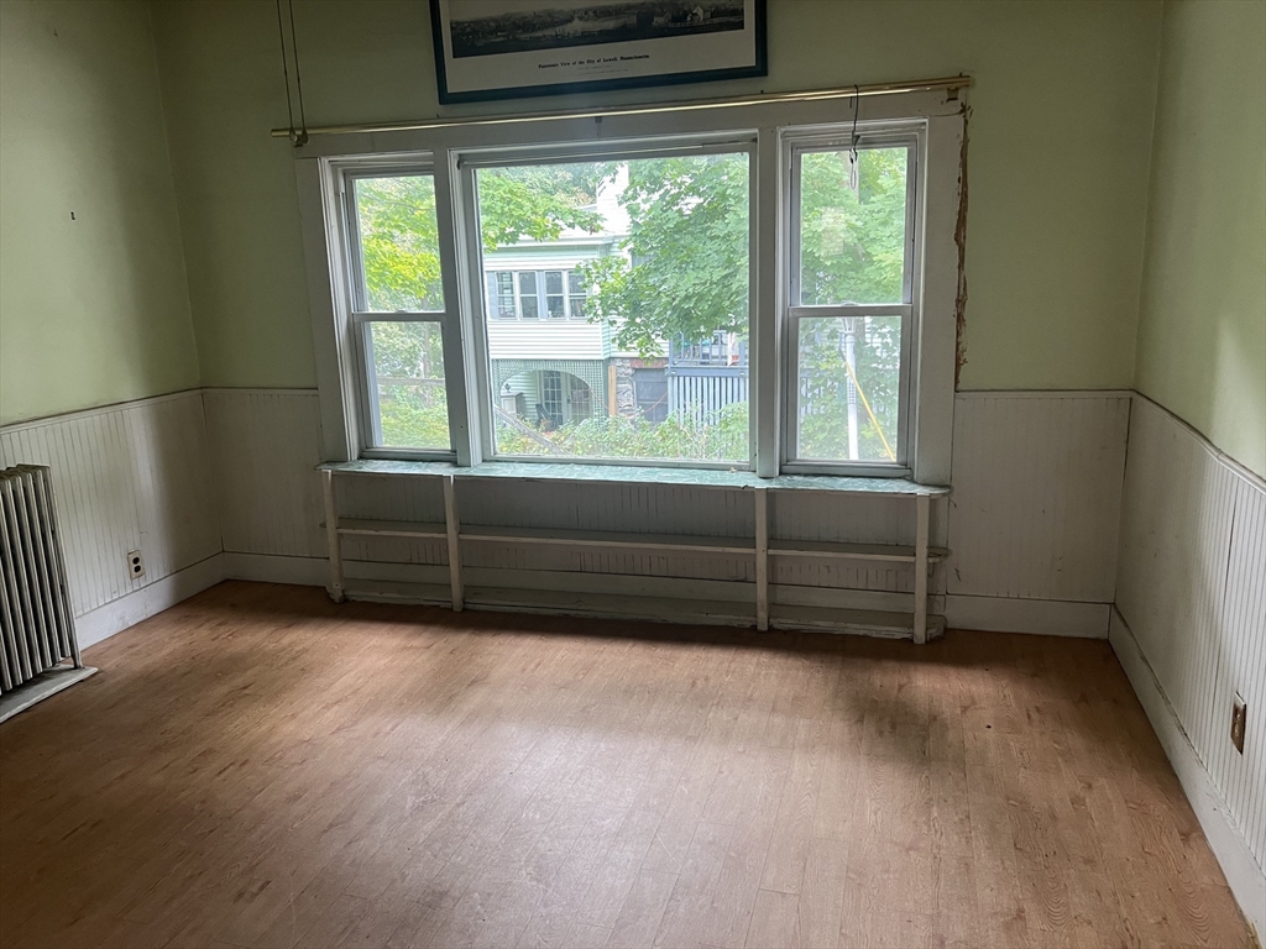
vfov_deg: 53.1
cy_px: 474
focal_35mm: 26
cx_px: 633
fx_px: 951
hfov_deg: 67.3
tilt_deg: -13.4
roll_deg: +1.8
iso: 125
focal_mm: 5.7
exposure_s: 1/99
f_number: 1.5
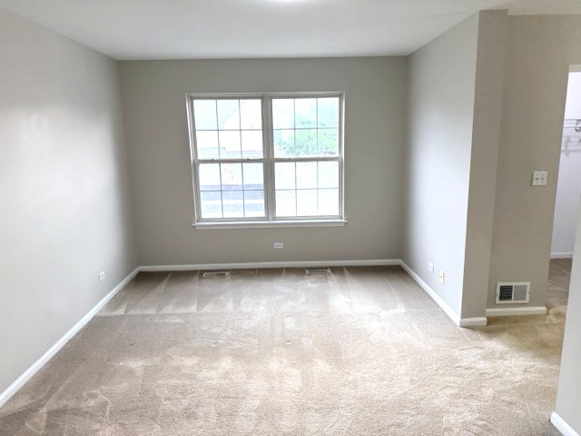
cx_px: 290
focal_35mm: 24
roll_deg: +1.8
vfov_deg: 56.8
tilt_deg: -10.7
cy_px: 218
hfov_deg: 71.6
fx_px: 403
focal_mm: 6.76
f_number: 1.78
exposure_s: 1/122
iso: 80
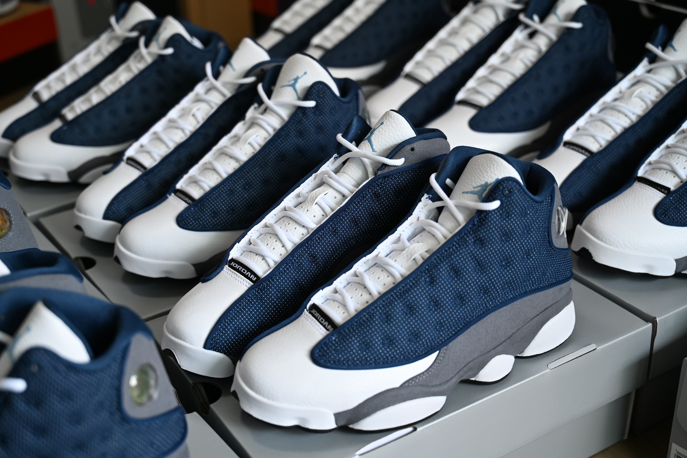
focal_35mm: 47
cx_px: 344
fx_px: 897
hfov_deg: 41.9
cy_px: 229
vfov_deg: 28.6
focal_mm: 47
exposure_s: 1/125
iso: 800
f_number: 4
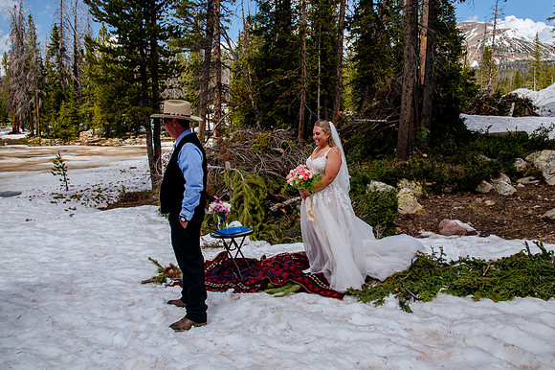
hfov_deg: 58.2
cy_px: 165
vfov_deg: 40.6
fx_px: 498
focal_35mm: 32
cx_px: 292
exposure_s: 1/640
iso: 200
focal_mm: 28
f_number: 8
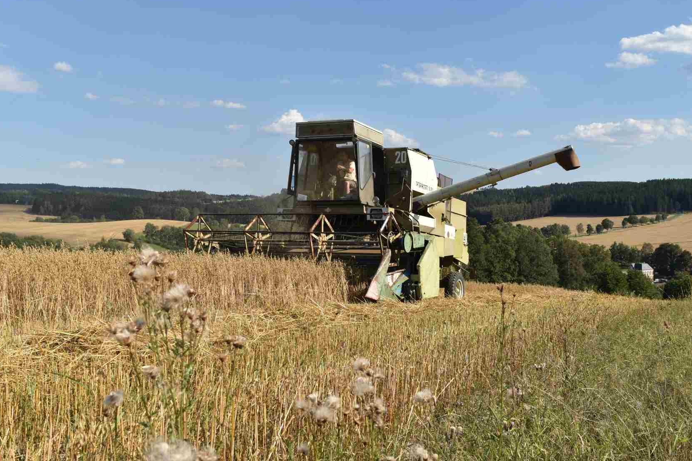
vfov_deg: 32.2
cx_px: 373
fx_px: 799
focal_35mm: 42
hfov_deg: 46.8
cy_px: 233
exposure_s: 1/250
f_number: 9
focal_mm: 23
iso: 100
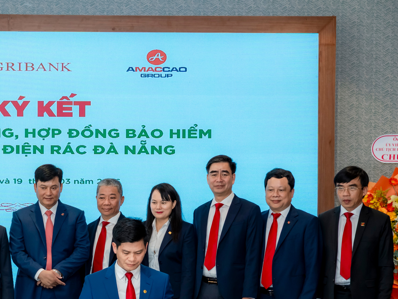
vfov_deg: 17.0
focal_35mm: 86
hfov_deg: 21.9
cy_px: 255
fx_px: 989
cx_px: 1
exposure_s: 1/200
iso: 1250
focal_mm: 42.5
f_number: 3.2
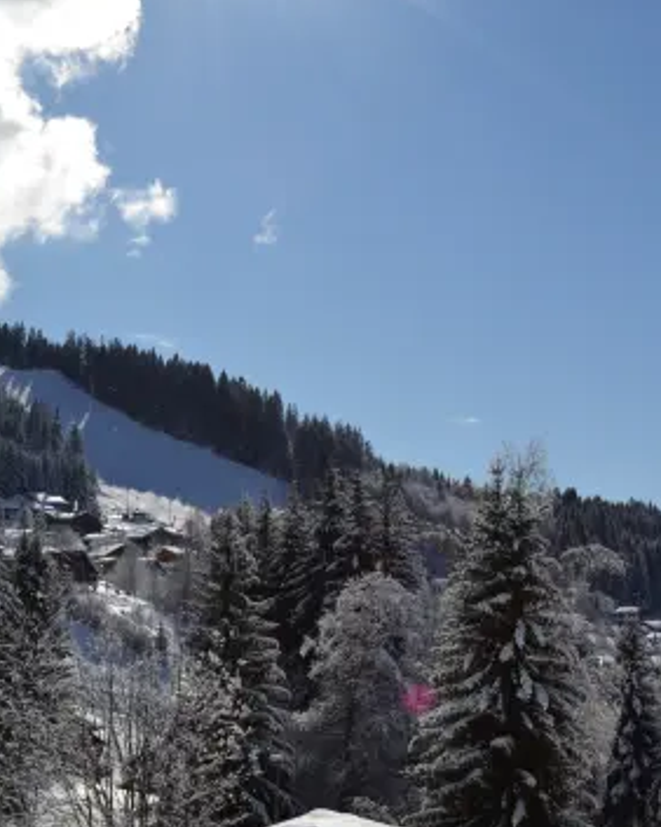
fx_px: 1640
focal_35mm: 67
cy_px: 403
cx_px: 333
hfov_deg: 22.8
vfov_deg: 28.3
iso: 100
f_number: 11
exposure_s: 1/500
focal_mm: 28
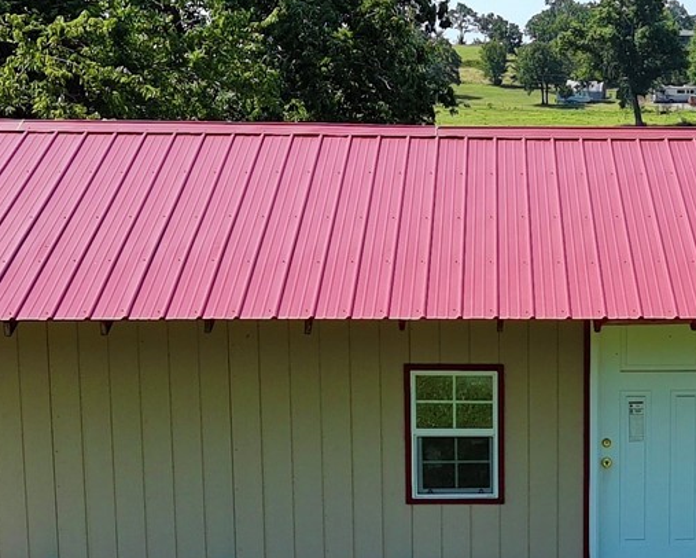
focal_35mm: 85
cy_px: 440
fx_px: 1752
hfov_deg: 22.0
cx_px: 607
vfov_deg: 17.9
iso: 104
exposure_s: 1/2114
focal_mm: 6.67
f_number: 1.9
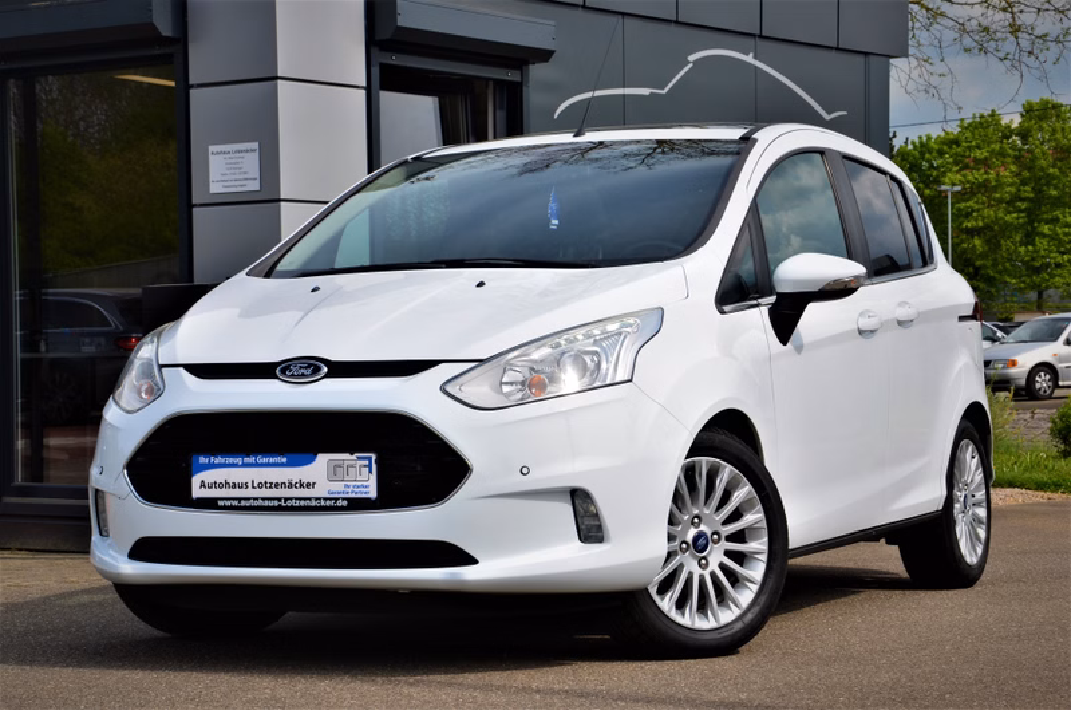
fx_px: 2316
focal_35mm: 78
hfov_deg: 26.0
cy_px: 355
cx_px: 536
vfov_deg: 17.4
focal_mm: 52
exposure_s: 1/160
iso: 100
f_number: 11
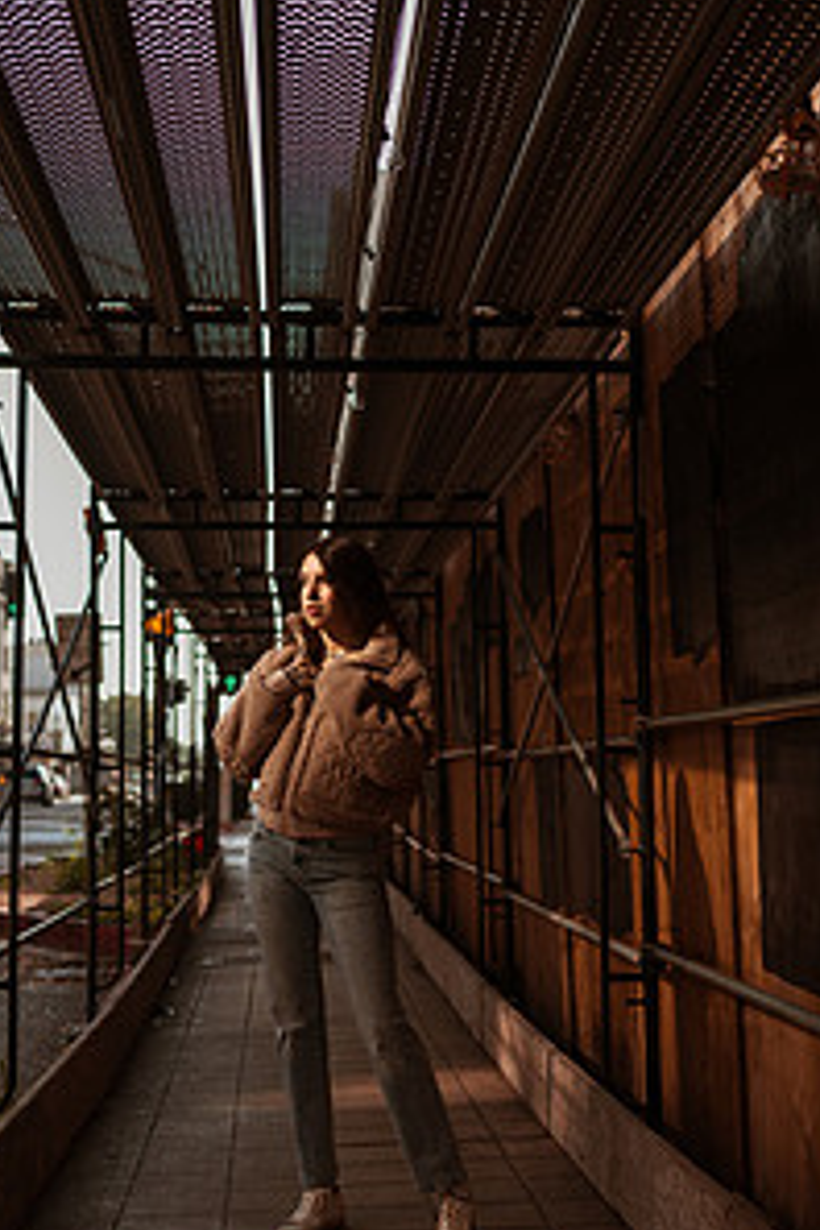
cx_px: 327
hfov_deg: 25.5
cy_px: 601
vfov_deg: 37.5
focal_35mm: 53
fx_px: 1811
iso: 50
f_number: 2.2
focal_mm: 35
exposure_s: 1/1250
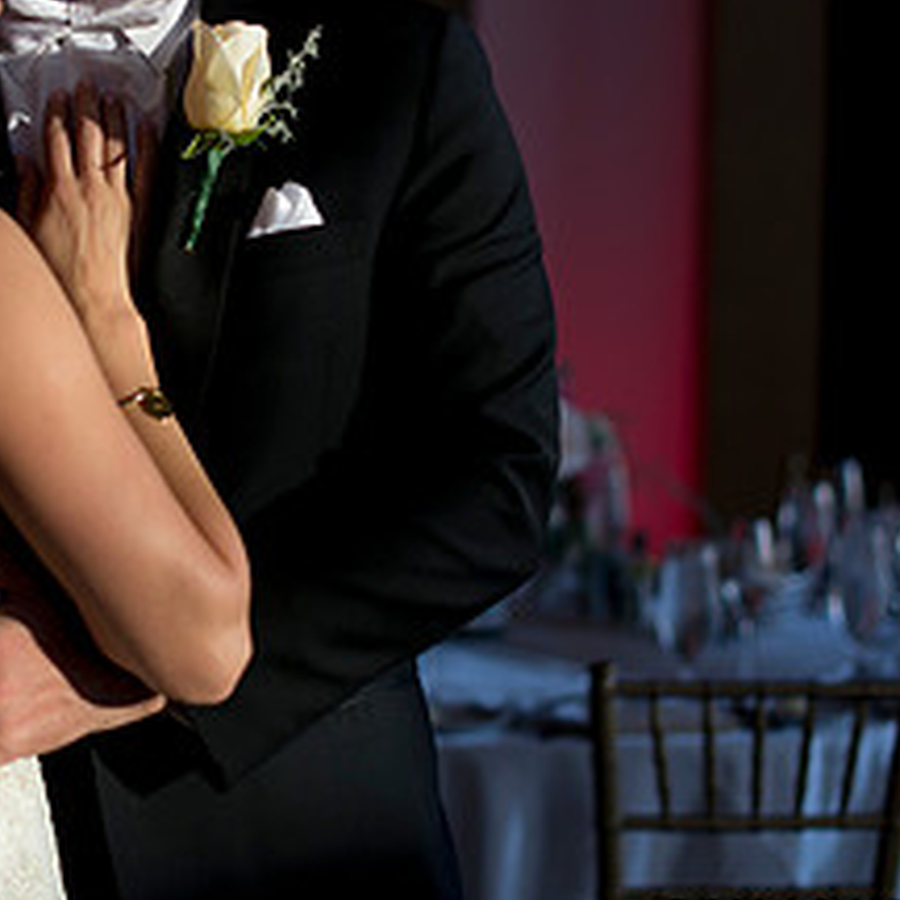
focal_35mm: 114
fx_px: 3353
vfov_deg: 15.2
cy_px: 227
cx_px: 183
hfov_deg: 15.2
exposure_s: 1/800
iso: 160
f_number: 2.2
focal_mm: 50
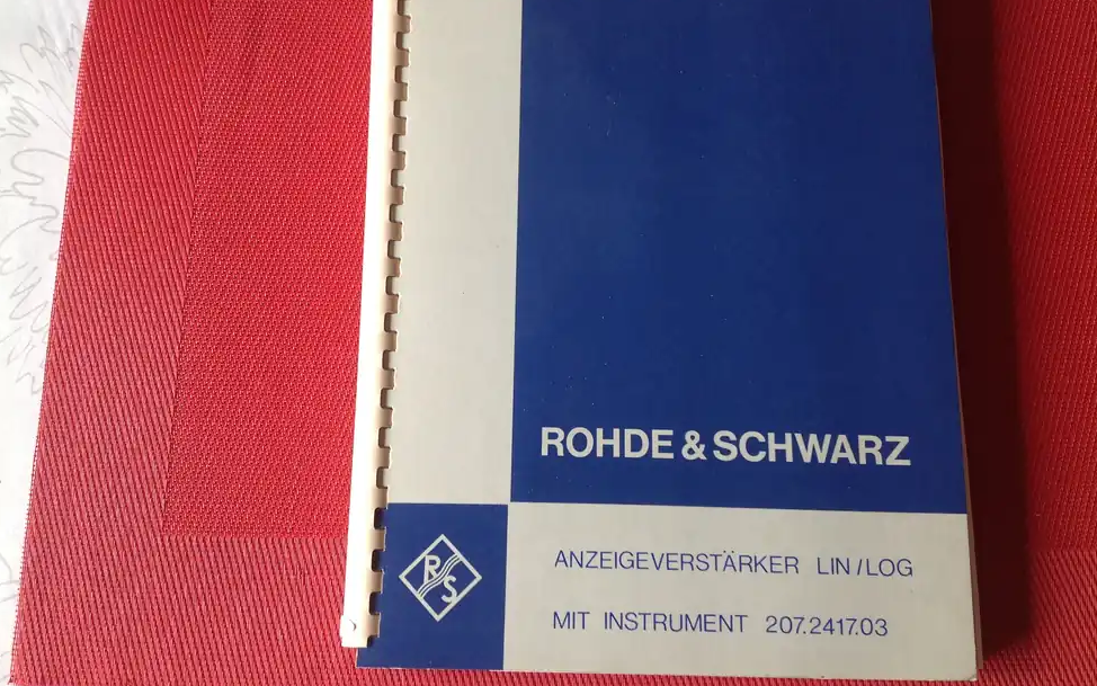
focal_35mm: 38
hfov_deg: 51.5
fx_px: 1136
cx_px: 542
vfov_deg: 33.5
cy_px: 296
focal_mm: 4.28
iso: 64
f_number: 2.4
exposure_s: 1/60
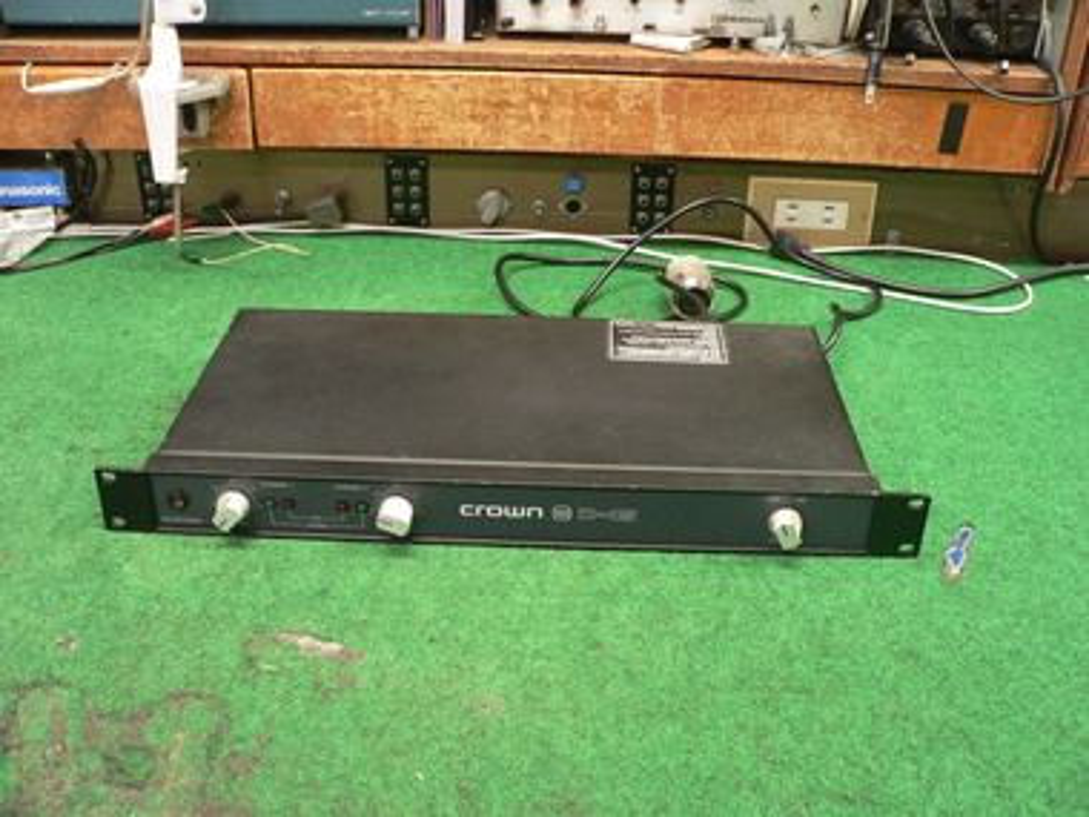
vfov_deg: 39.7
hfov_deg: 51.4
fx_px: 1133
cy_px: 408
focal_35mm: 36
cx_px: 544
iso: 200
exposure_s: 1/10
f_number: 2.8
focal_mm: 6
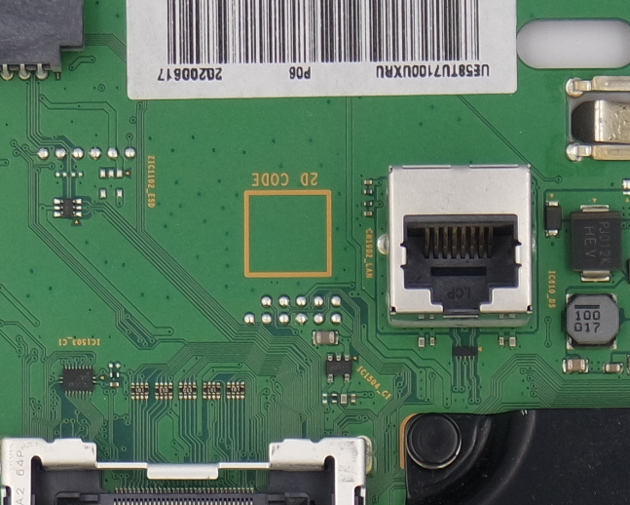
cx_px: 241
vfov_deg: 6.6
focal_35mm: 233
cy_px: 473
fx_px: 4346
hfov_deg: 8.3
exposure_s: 1/100
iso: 200
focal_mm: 20
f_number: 5
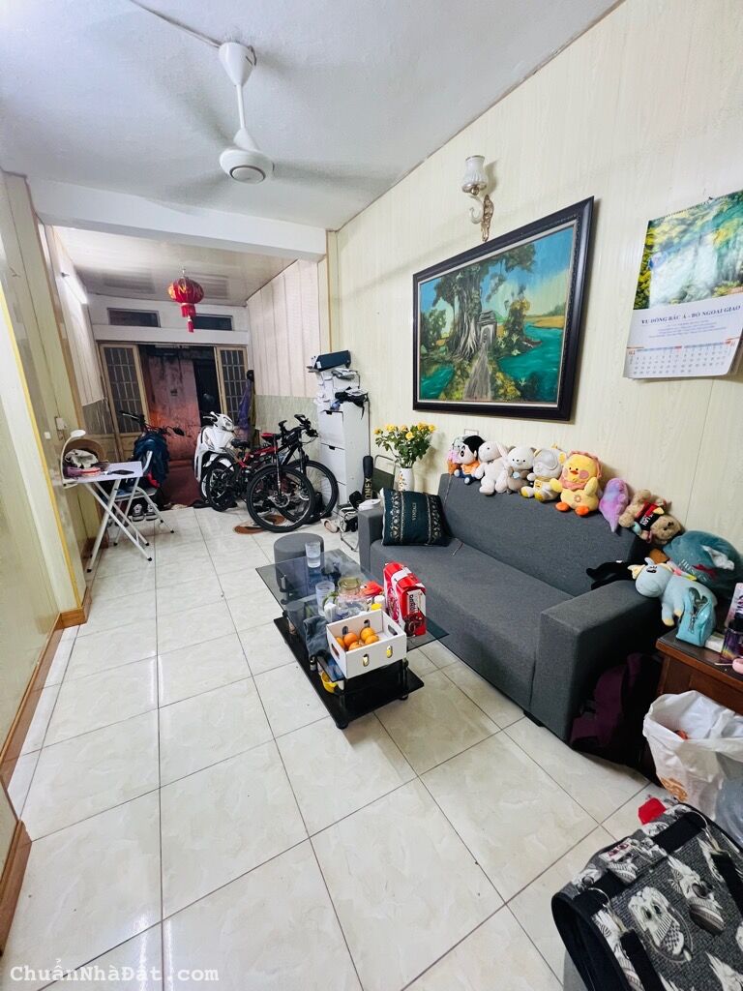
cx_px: 372
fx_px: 372
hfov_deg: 89.9
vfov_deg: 106.2
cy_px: 496
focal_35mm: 13
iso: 320
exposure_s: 1/50
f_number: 1.8
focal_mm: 1.57
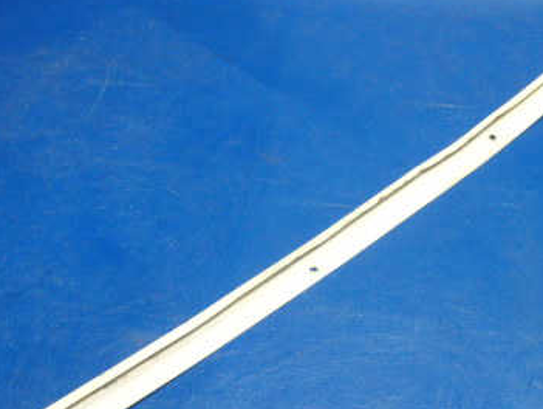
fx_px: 801
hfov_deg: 37.3
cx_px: 328
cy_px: 240
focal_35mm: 51
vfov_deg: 28.6
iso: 500
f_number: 3.9
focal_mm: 5
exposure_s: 1/30
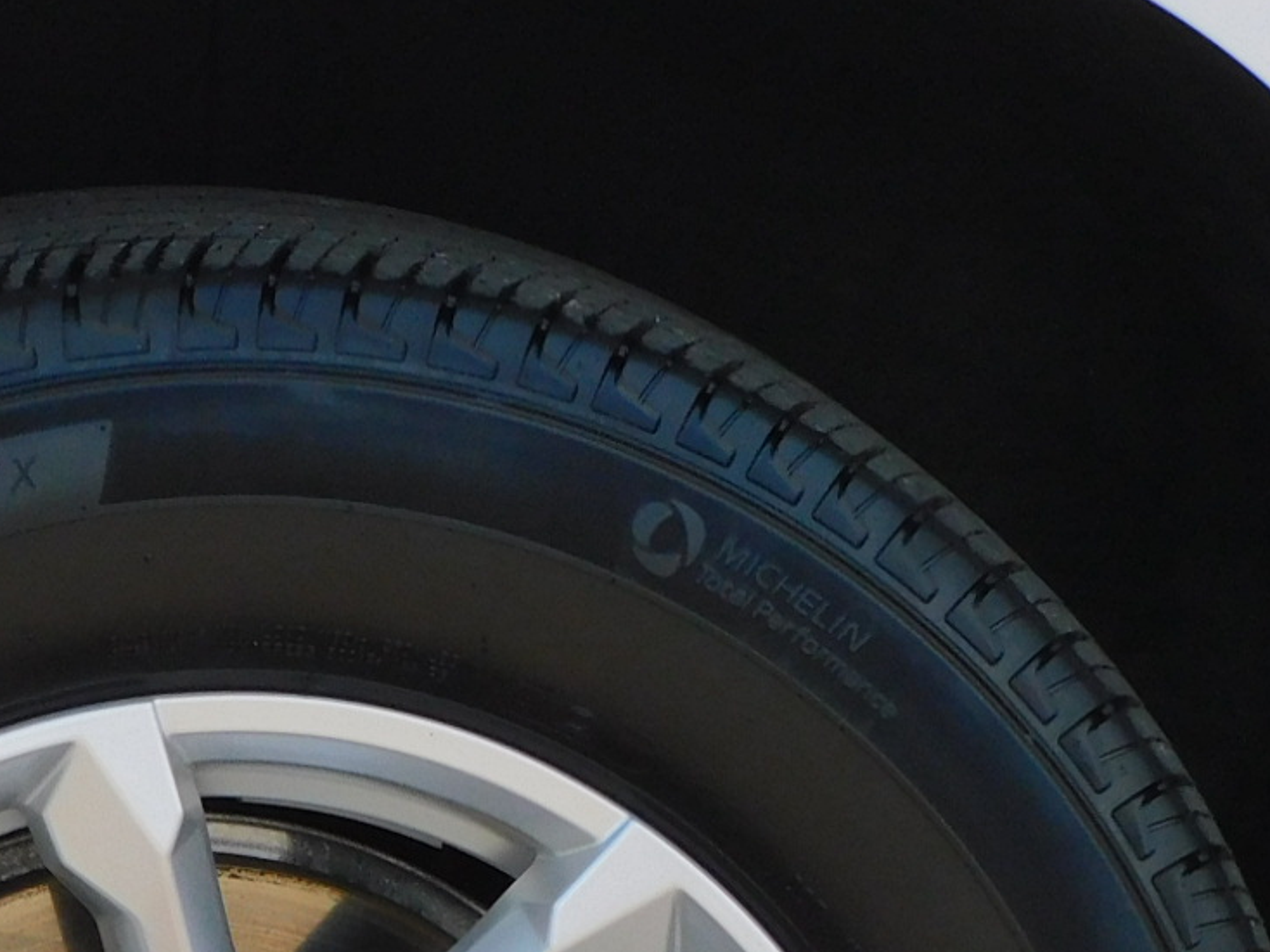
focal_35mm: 418
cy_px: 1193
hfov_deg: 4.7
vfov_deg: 3.5
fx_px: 15331
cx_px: 225
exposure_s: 1/320
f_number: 5
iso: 125
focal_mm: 24.2
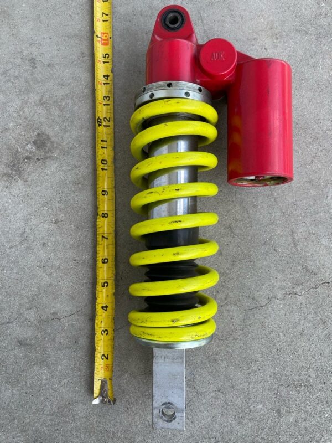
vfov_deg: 67.3
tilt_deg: -84.7
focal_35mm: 26
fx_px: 332
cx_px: 166
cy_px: 222
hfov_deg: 53.1
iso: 32
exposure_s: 1/618
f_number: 1.6
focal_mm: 5.1
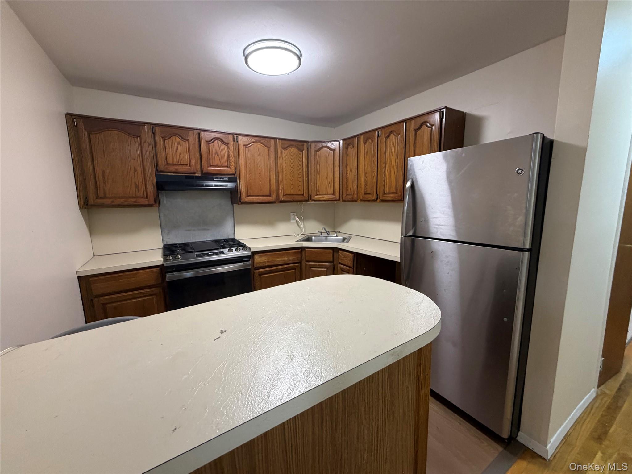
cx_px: 316
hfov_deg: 102.1
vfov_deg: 85.7
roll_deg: -0.2
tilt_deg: -7.2
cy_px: 237
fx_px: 256
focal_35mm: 14
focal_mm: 2.22
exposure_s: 1/60
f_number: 2.2
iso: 250
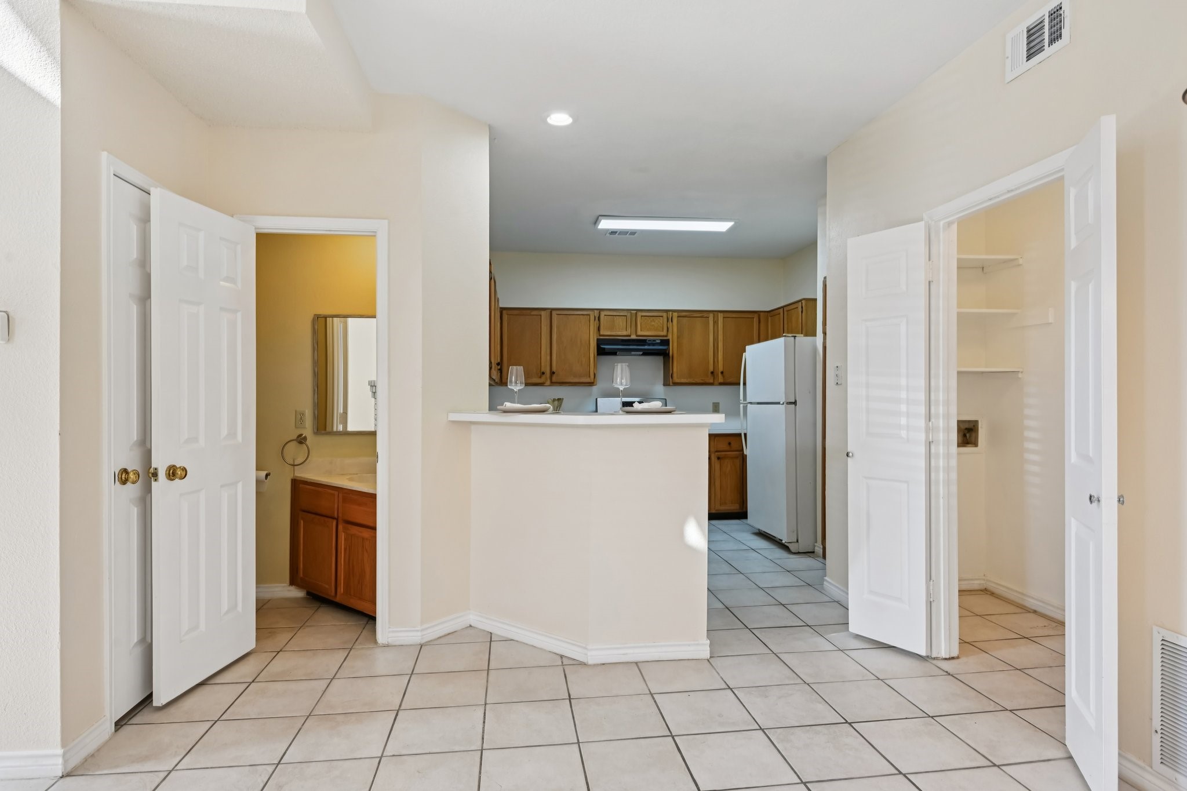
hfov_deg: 86.9
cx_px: 594
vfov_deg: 64.5
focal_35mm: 19
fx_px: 626
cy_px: 396
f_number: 8
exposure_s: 1/50
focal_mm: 19
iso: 400
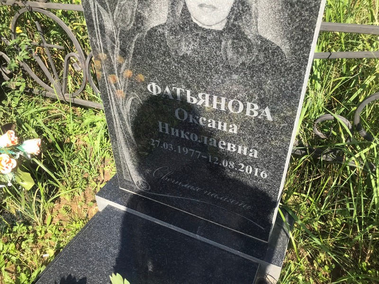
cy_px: 142
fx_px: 307
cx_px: 190
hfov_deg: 63.4
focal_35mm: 28
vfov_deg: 49.7
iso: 20
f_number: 1.8
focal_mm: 3.99
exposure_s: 1/987
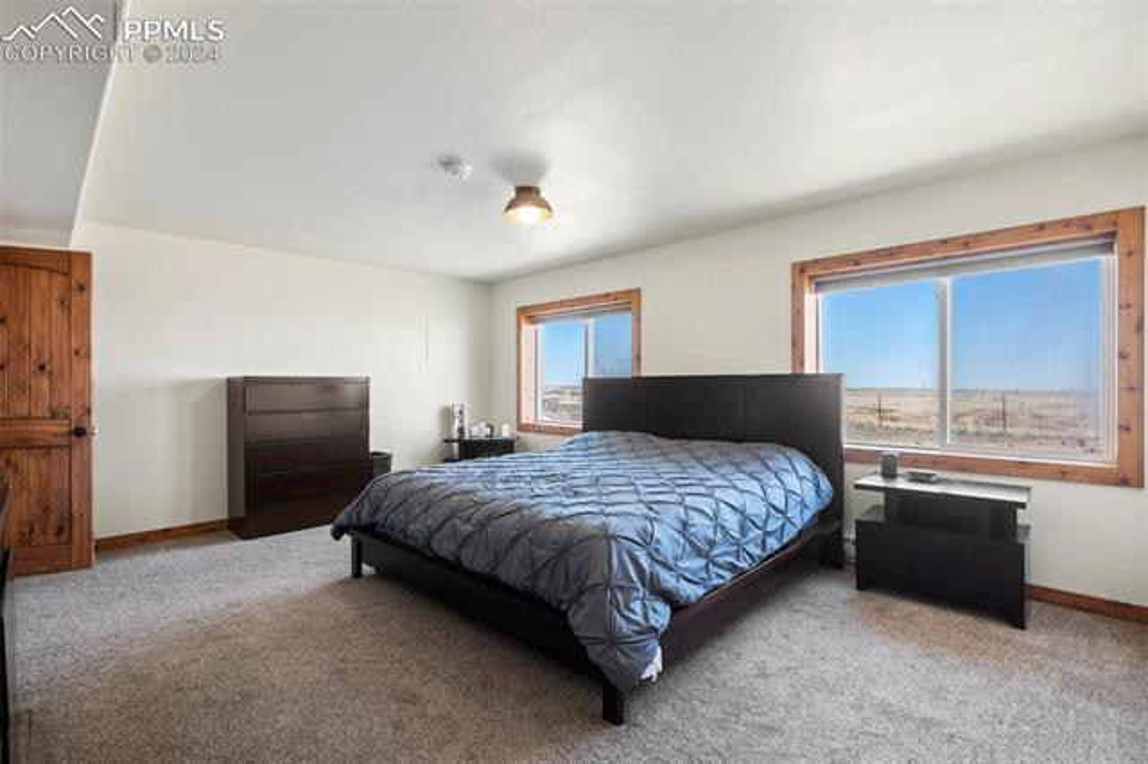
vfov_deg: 73.7
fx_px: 510
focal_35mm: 16
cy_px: 382
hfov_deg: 96.8
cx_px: 574
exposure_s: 1/15
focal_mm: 16
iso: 800
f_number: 6.3
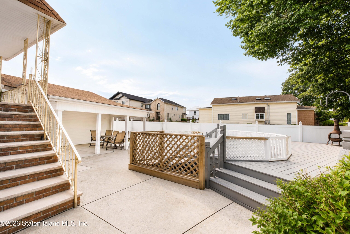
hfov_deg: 100.4
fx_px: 146
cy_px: 117
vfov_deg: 77.3
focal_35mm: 15
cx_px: 175
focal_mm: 10
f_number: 11
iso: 320
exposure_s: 1/60
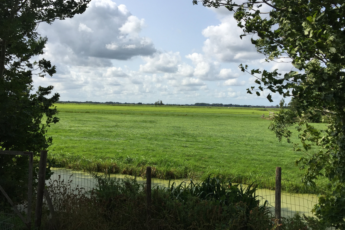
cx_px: 170
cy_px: 109
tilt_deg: -0.9
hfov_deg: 60.3
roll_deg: -1.7
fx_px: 297
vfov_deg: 42.3
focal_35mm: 31
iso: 32
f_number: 2.2
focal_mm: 4.15
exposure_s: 1/2475
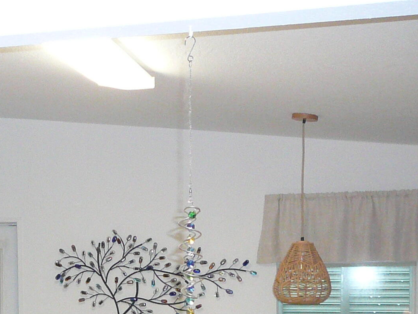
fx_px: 1027
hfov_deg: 21.9
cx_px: -27
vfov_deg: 16.8
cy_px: 354
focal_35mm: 85
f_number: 2.8
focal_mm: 5.2
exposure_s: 1/30
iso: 320
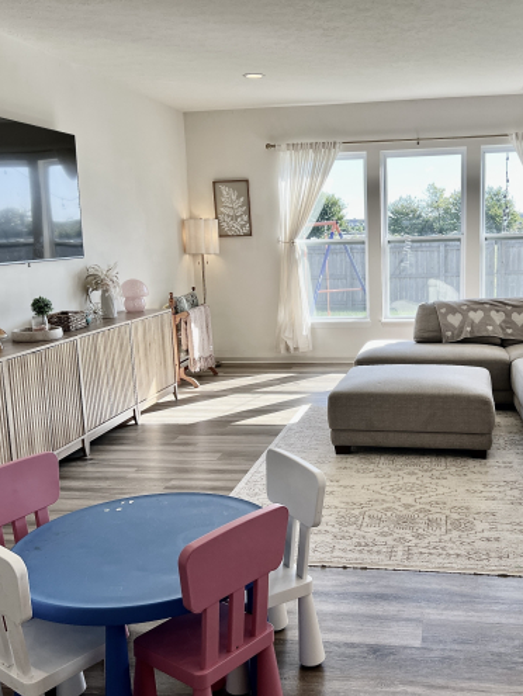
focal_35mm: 35
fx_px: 704
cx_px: 340
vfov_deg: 52.6
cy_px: 347
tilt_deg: -10.9
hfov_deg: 40.3
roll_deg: +2.4
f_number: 1.5
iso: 50
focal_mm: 5.7
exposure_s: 1/380
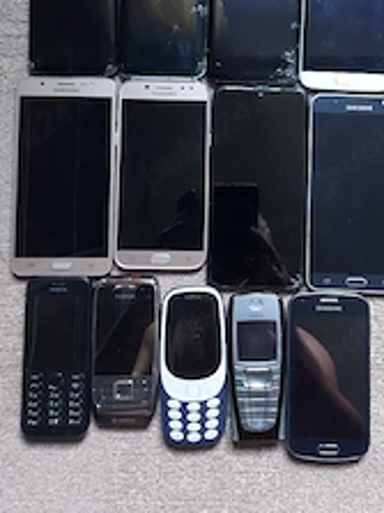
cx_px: 262
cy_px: 159
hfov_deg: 33.2
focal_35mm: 43
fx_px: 637
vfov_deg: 43.1
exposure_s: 1/25
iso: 320
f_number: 1.8
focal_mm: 5.23
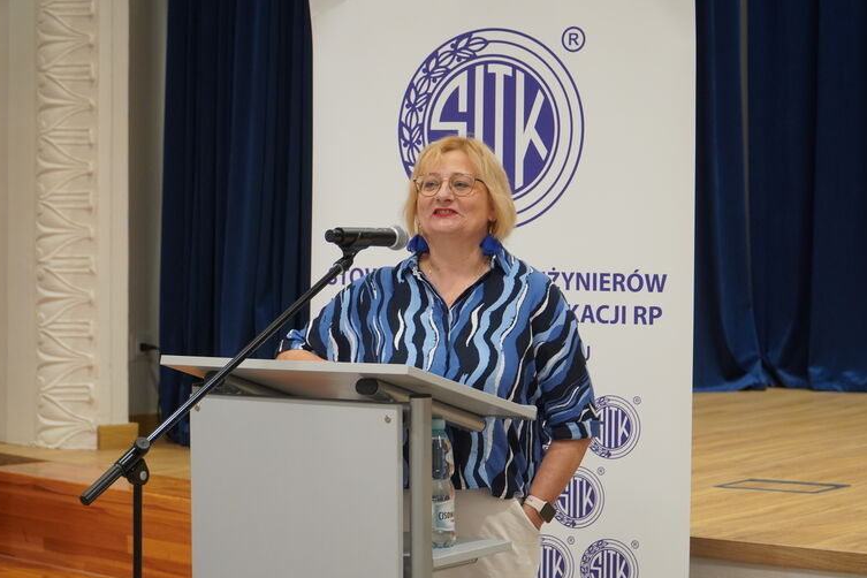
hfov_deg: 20.0
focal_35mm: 102
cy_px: 305
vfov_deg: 13.4
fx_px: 2456
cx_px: 450
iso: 1000
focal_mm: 64
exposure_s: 1/160
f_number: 4
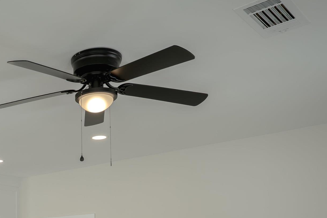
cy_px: 228
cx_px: -3
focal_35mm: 50
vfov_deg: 25.4
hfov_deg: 35.6
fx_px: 454
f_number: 6.3
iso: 800
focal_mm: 20
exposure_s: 1/125
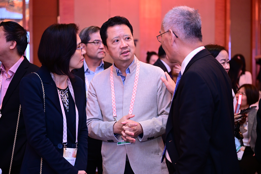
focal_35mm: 60
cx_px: 130
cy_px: 87
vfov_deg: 22.6
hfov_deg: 33.4
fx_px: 435
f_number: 2.8
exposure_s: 1/200
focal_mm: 60
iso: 2000
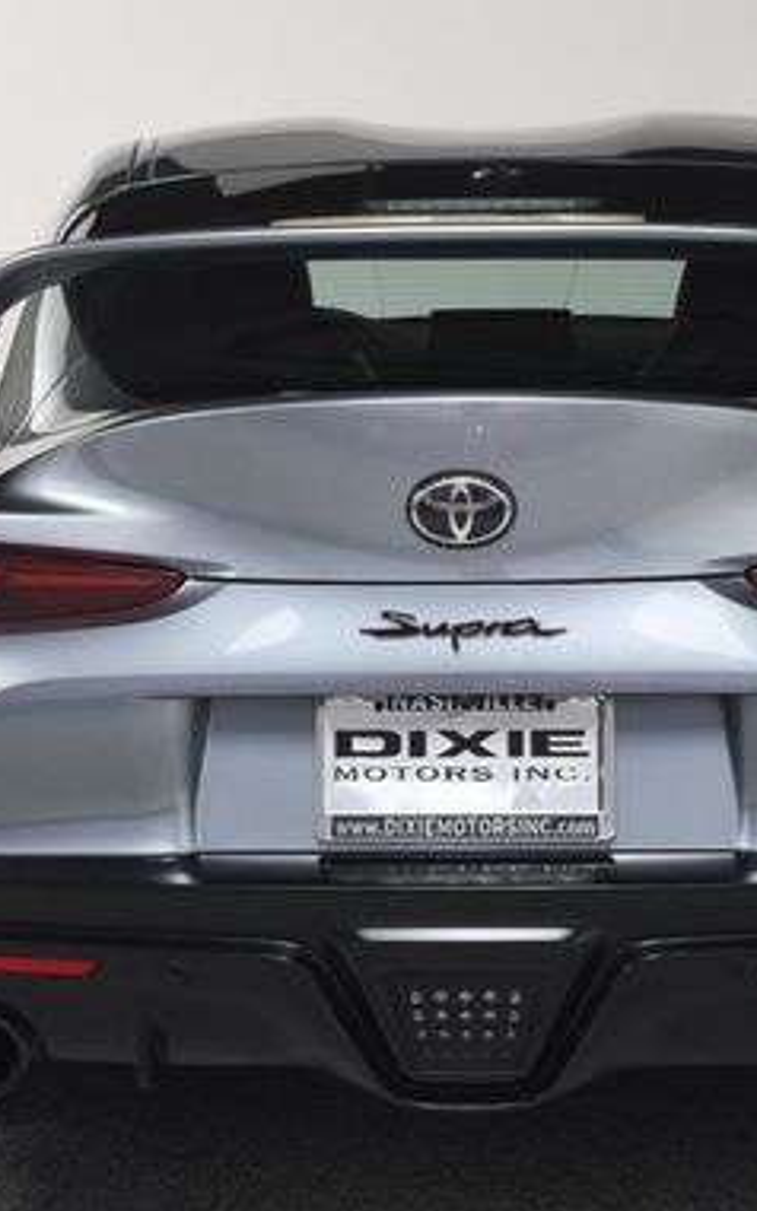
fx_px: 2939
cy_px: 671
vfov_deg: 23.3
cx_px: 439
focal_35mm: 89
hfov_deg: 14.7
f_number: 8
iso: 100
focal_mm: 35
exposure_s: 1/160
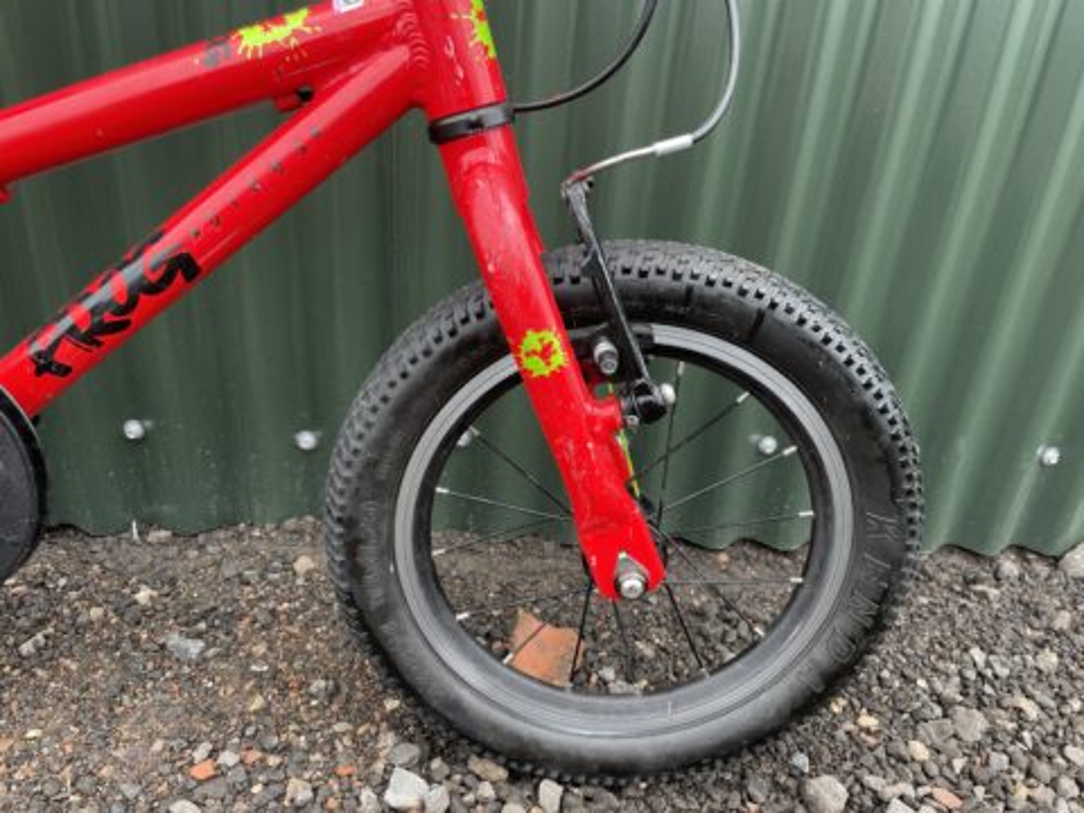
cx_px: 542
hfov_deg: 67.3
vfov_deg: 53.1
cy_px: 406
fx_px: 814
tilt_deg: -27.1
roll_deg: -4.6
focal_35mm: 26
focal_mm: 4.2
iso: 32
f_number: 1.6
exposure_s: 1/264
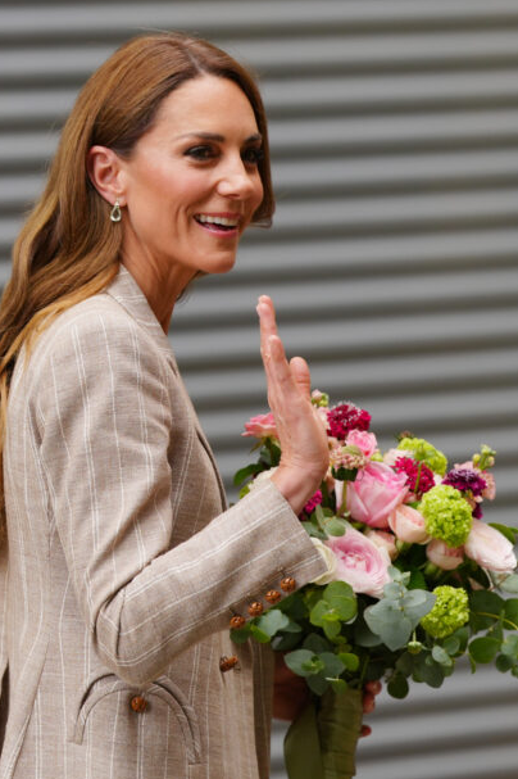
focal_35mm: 273
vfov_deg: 7.5
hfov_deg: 5.0
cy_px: 489
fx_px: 5899
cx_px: 106
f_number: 3.2
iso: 400
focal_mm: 138
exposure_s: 1/1600
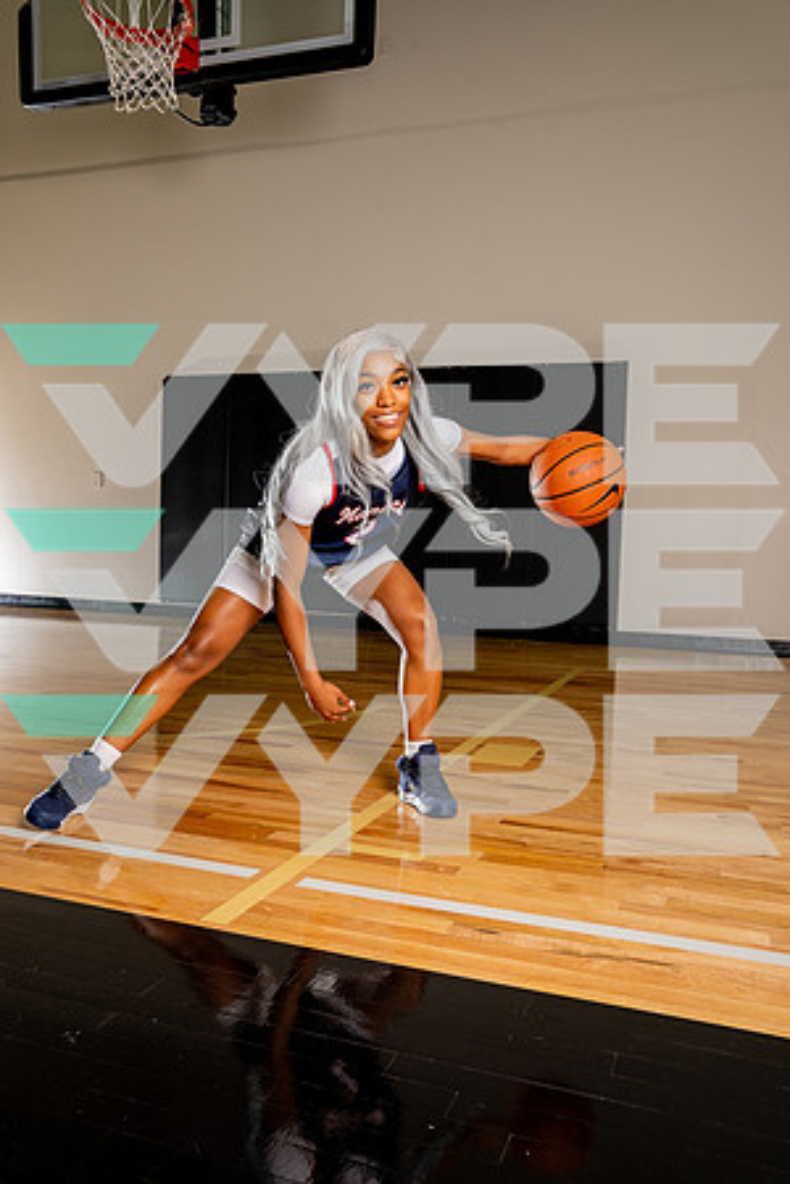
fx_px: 968
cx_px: 395
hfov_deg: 44.4
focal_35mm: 29
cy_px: 592
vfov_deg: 63.0
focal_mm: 29.4
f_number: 7.1
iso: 640
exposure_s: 1/200
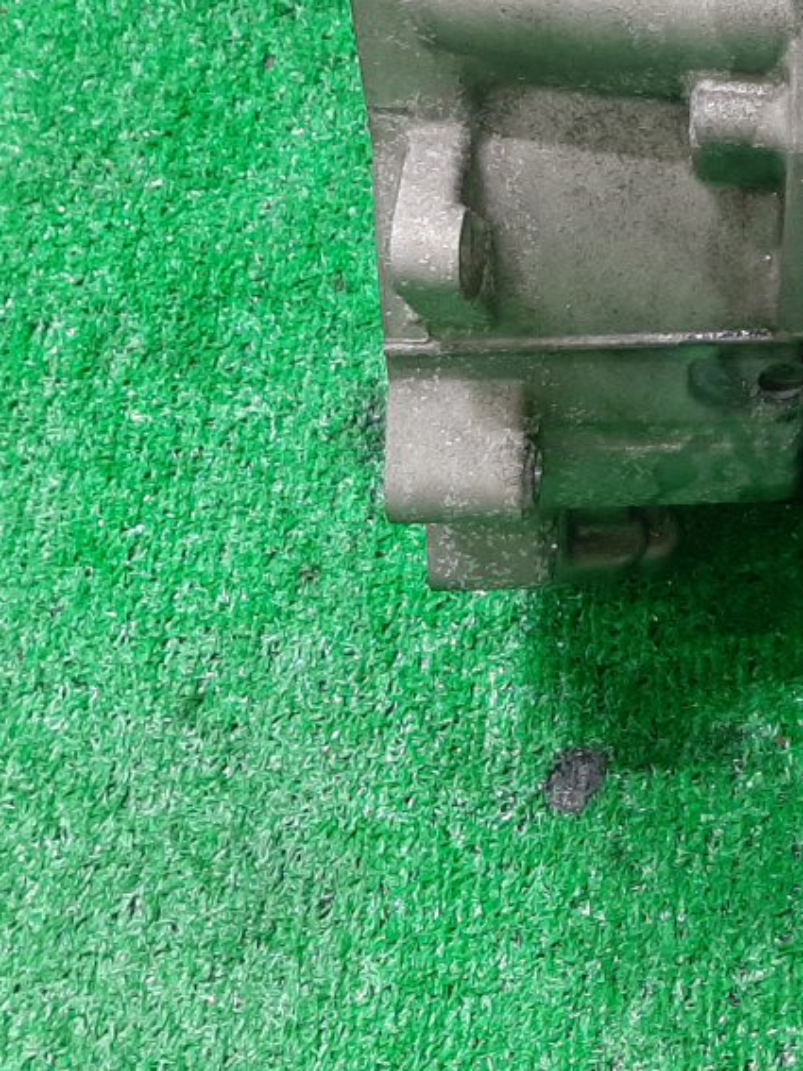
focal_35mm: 66
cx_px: 1103
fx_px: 2042
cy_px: 287
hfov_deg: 20.0
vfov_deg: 29.0
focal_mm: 3.93
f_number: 1.7
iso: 182
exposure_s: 1/50
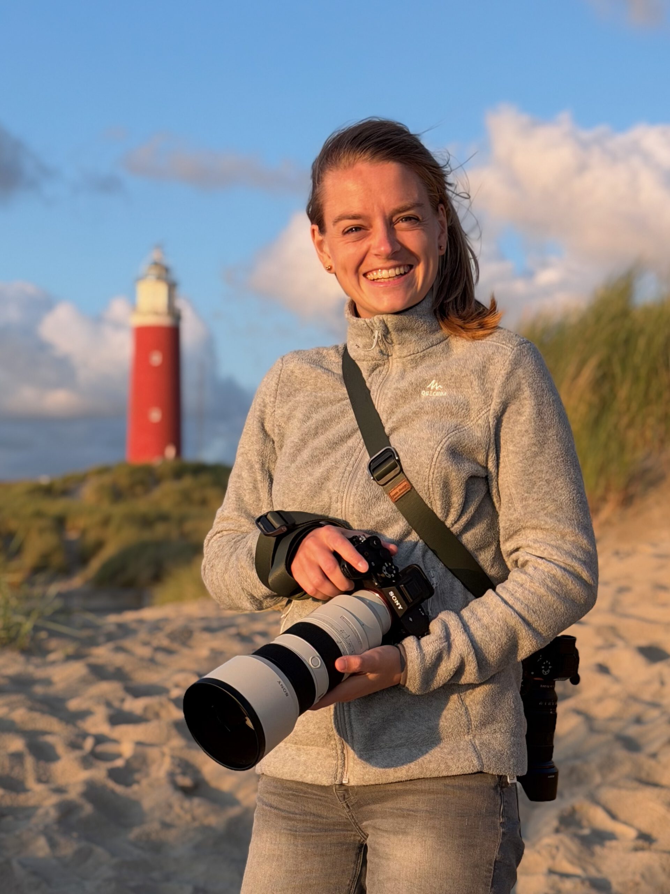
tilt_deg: -0.1
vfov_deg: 39.7
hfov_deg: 30.3
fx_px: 1239
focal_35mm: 48
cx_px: 335
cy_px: 447
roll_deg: -0.5
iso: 64
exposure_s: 1/1307
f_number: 1.78
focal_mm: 6.76
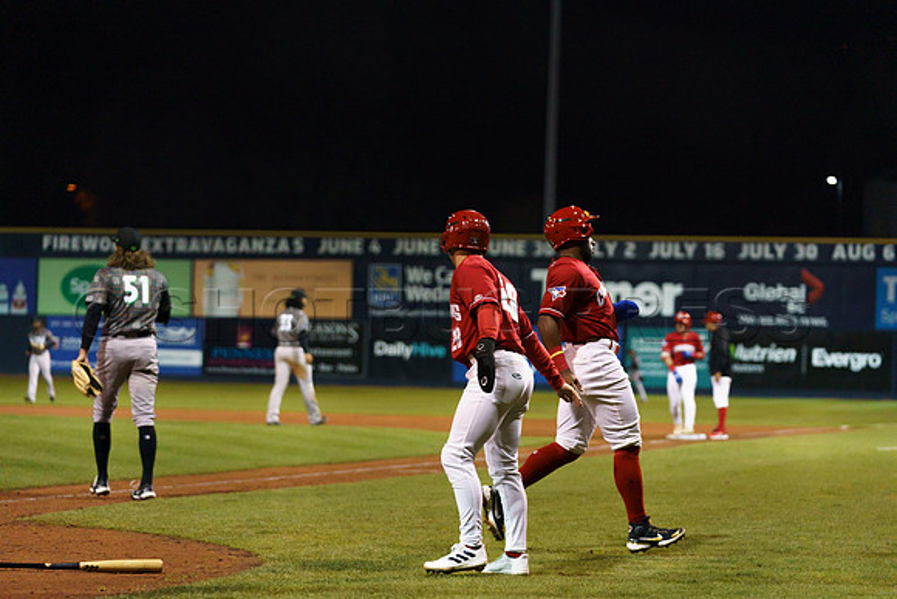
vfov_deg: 12.3
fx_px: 2766
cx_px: 448
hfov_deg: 18.4
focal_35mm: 111
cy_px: 300
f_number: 3.2
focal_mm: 111
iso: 2000
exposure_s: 1/1000
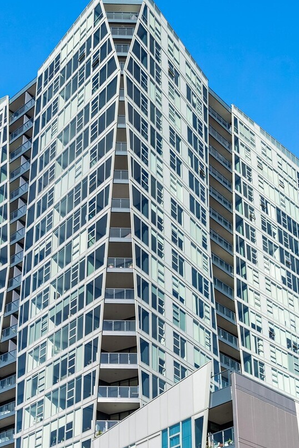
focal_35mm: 43
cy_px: 382
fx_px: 535
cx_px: 124
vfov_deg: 42.5
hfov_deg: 31.2
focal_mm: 24
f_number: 8
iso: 200
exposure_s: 1/320
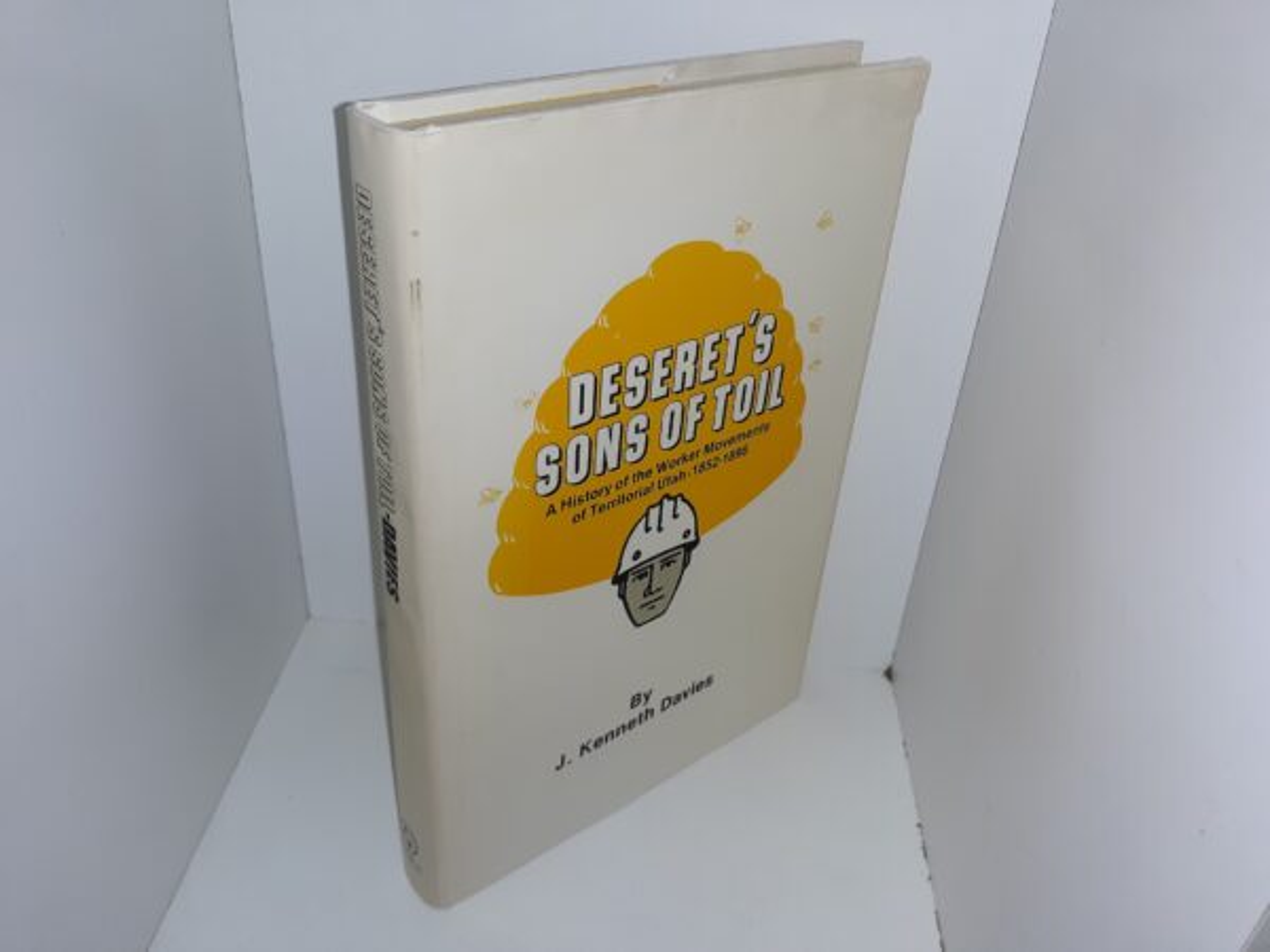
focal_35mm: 28
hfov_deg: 63.4
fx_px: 1027
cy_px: 476
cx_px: 635
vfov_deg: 49.7
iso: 40
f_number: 1.7
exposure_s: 1/199
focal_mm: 3.7
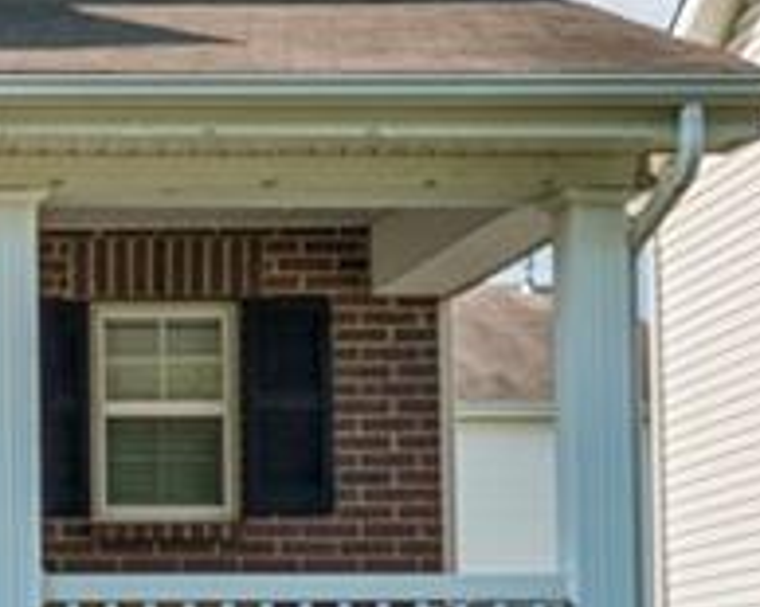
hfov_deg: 14.9
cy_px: 43
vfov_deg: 12.8
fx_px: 2675
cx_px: -411
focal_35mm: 119
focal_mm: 24
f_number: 22
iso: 100
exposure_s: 1/15
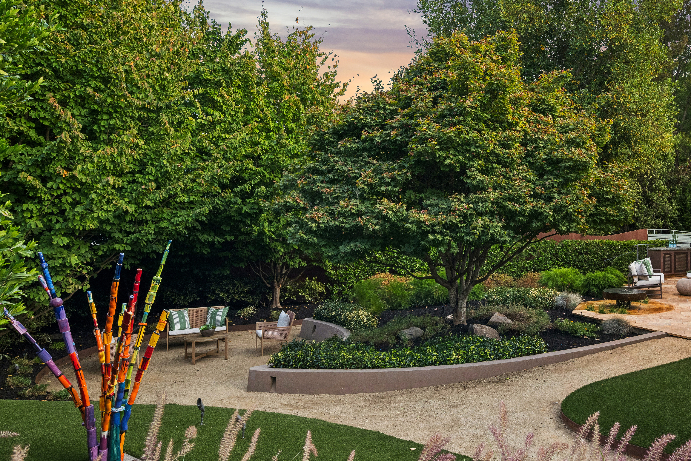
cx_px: 460
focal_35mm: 29
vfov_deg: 45.3
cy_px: 207
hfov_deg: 62.6
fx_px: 551
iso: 800
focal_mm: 20.5
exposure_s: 1/40
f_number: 13
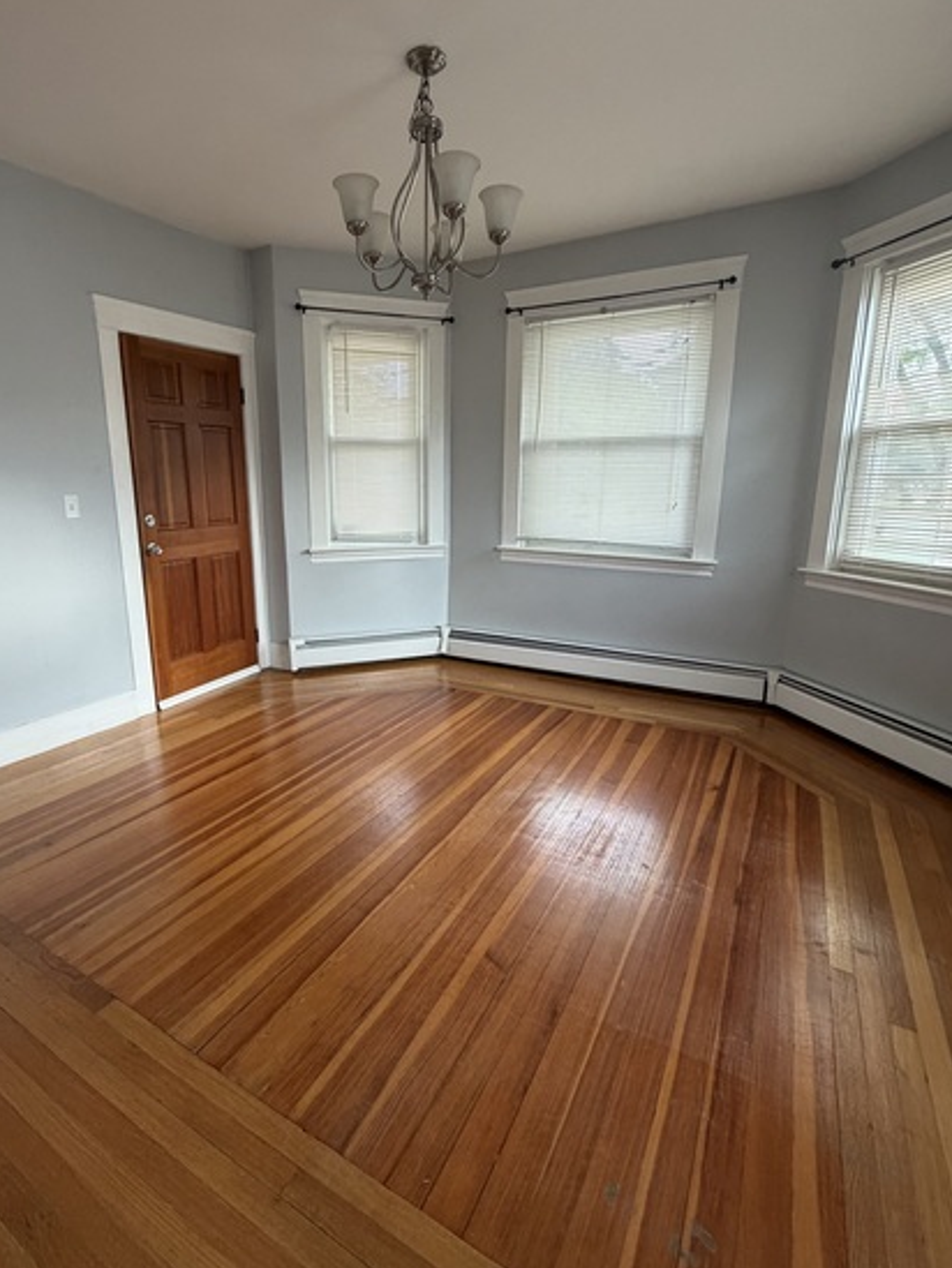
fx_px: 623
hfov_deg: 74.5
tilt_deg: -11.9
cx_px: 423
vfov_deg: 91.0
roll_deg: +0.5
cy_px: 616
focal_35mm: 17
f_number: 2.2
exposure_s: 1/98
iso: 320
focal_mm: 2.22
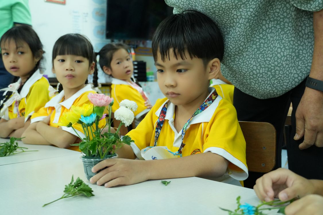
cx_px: 162
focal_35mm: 44
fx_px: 390
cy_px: 108
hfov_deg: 45.0
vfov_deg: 30.8
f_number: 4.5
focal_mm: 29
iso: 2500
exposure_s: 1/80
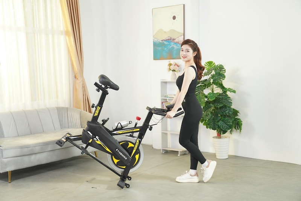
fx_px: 401
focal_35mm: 48
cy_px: 100
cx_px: 150
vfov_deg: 28.1
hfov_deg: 41.1
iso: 320
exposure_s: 1/160
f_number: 3.5
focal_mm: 48
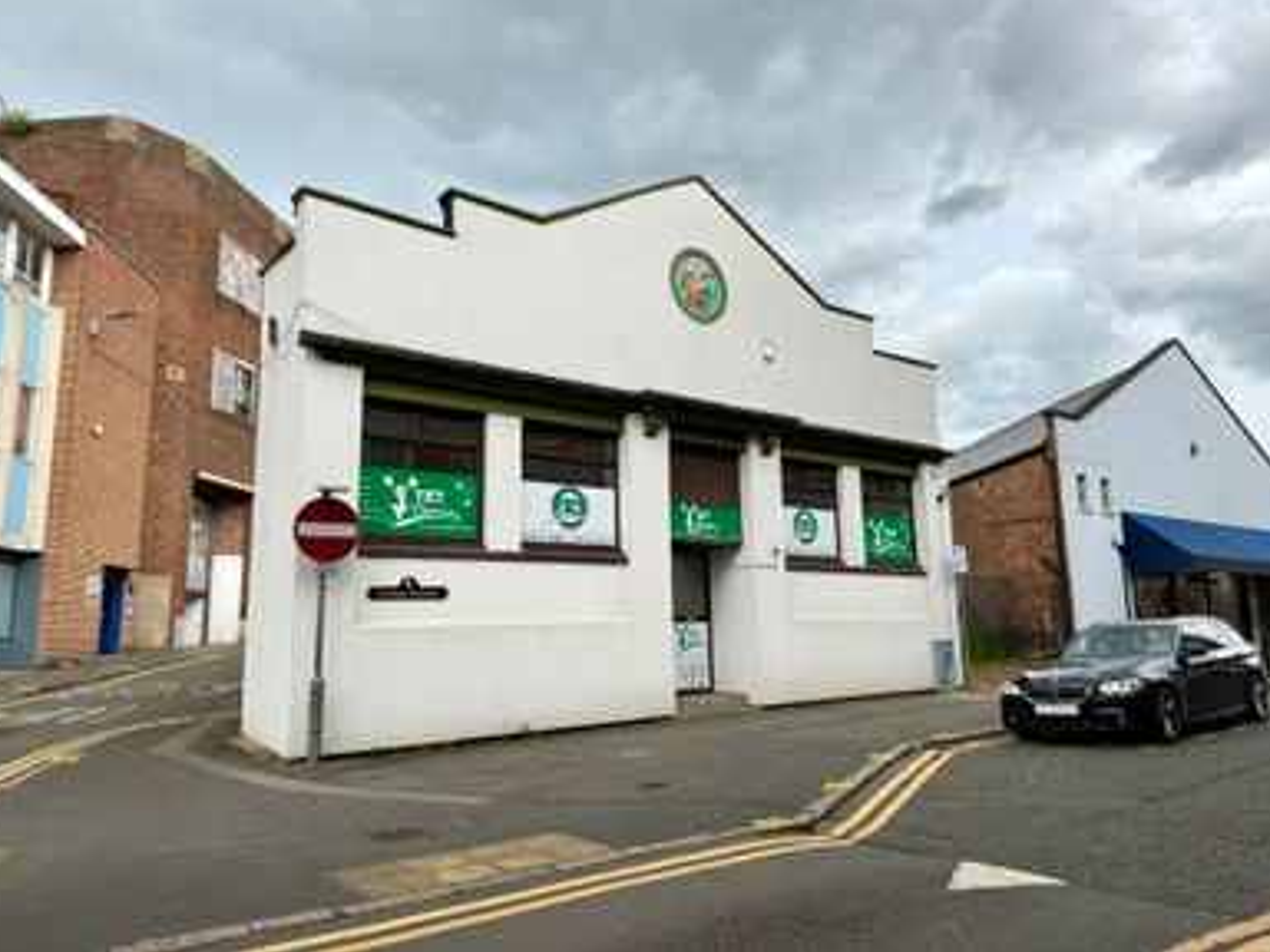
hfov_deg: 69.4
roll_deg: +1.6
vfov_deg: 54.9
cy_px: 459
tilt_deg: +10.9
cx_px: 635
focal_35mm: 25
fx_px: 917
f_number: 1.78
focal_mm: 6.76
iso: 80
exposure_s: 1/1230
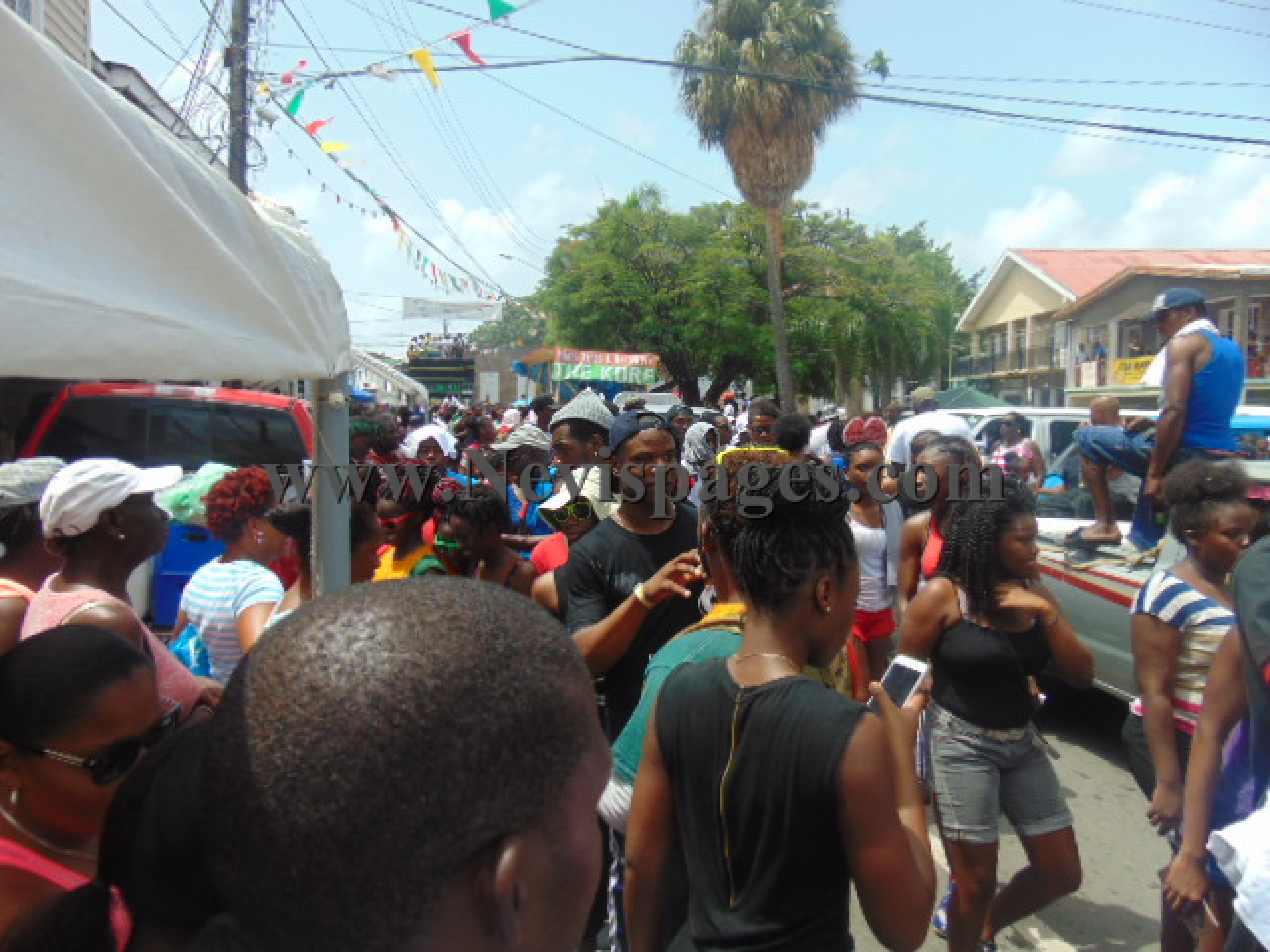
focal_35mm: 25
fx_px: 917
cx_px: 635
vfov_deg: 54.9
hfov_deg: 69.4
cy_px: 476
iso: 80
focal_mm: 4.5
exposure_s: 1/640
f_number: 3
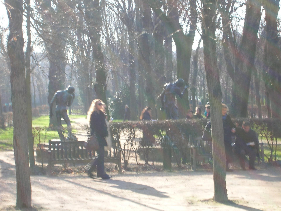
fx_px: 827
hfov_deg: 19.3
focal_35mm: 102
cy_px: 106
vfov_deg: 14.5
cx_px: 140
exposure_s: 1/24
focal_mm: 17.1
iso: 50
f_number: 8.2
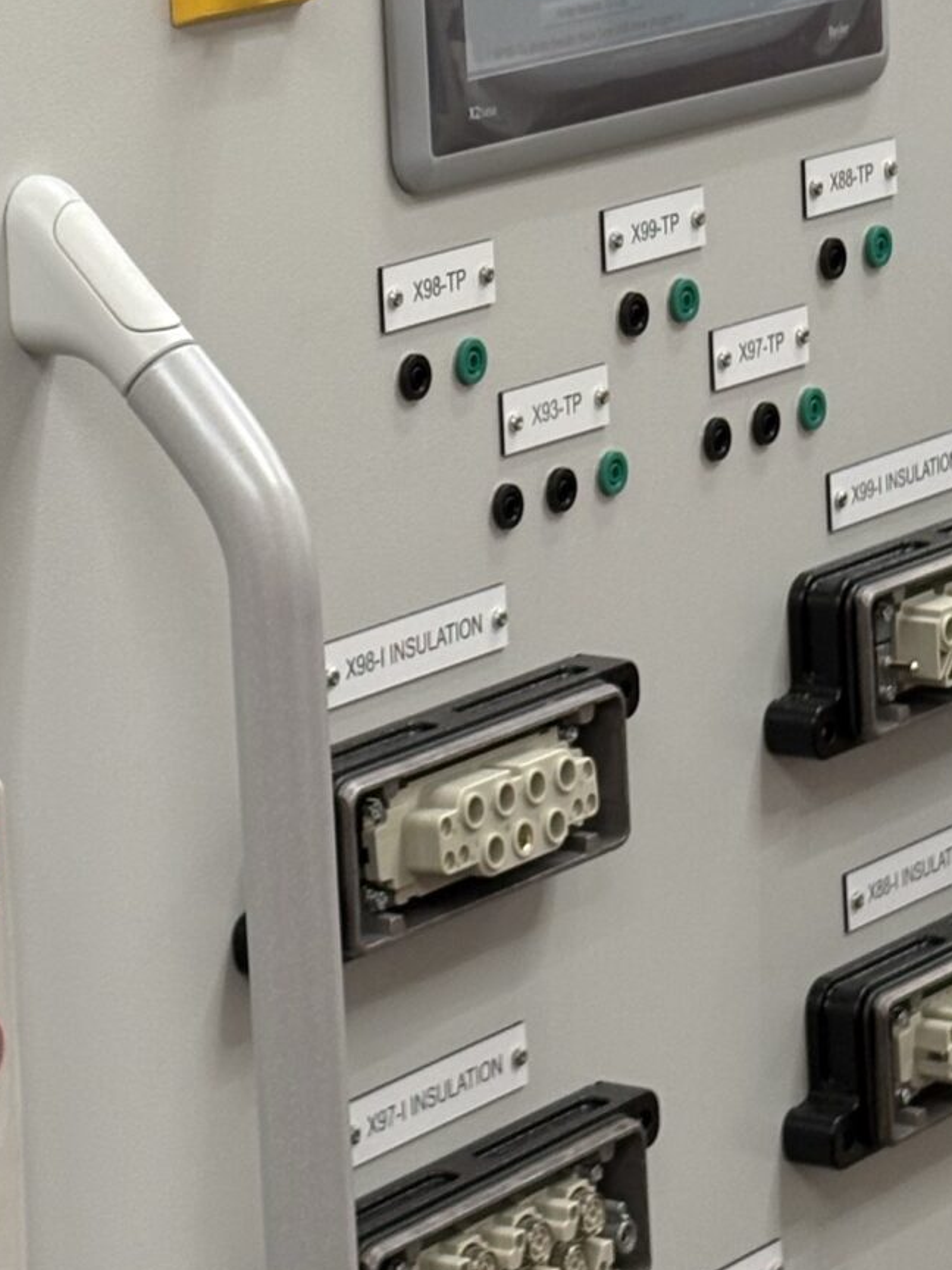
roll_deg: +1.8
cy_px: -16
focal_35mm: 154
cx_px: 382
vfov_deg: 12.7
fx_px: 5647
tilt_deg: -5.8
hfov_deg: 9.6
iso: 32
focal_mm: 5.96
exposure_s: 1/50
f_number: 1.6
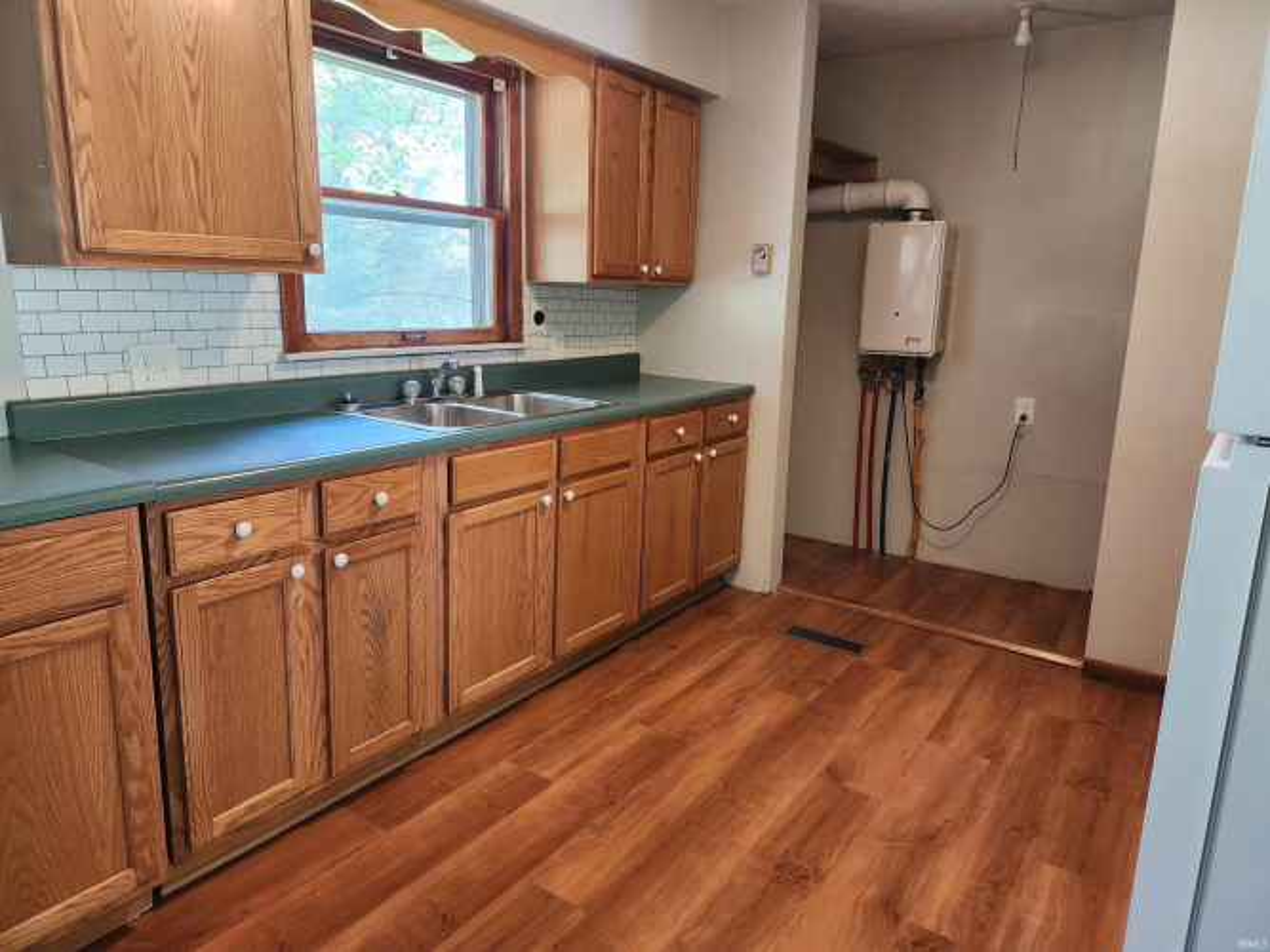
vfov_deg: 58.9
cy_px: 476
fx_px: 844
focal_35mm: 23
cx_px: 635
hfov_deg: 73.9
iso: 1000
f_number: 1.8
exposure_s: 1/120
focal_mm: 6.4
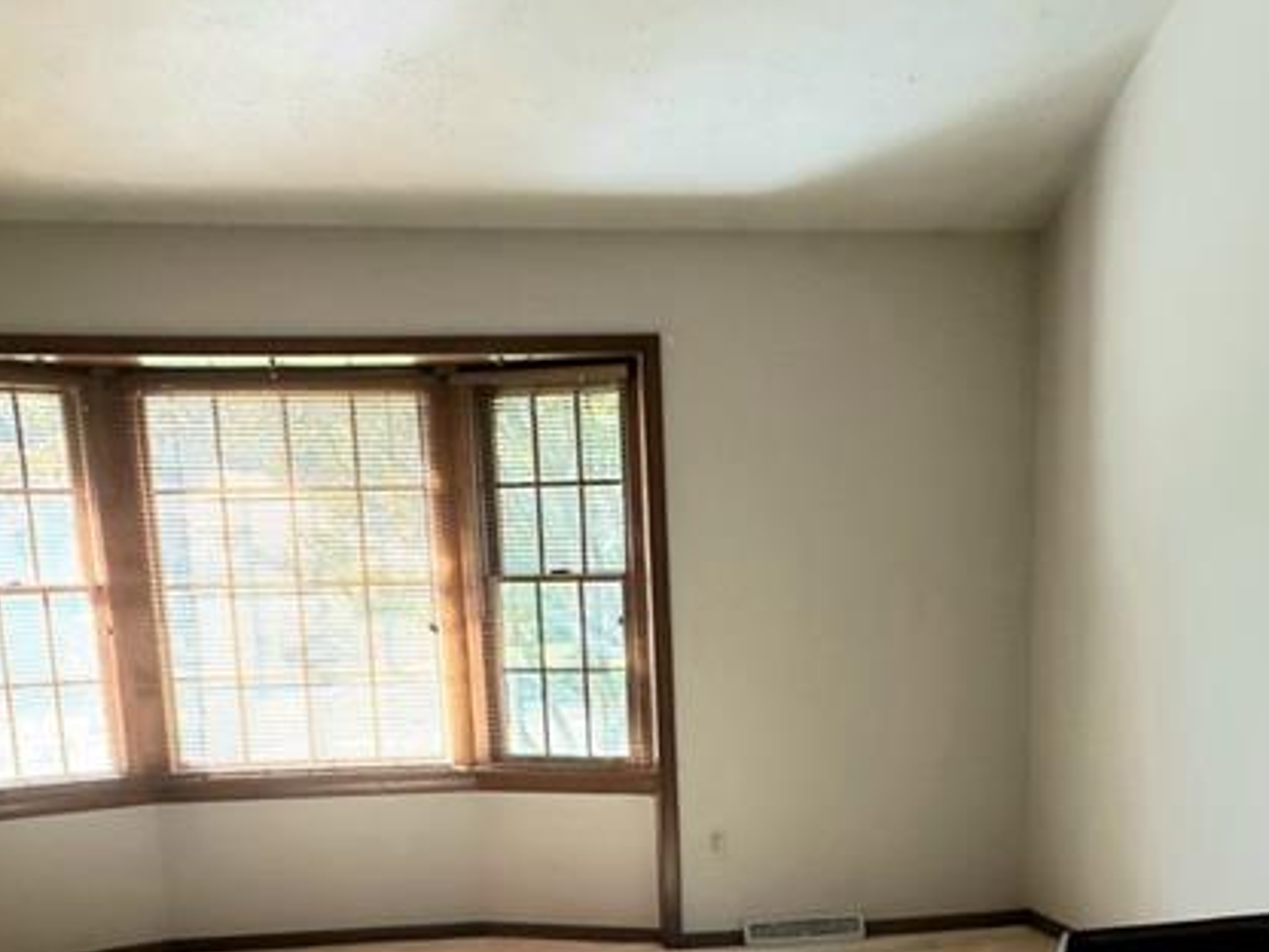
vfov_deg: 28.0
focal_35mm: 48
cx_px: 699
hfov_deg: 39.6
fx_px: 1760
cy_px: 1001
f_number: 2.4
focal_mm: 4.3
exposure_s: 1/60
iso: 320
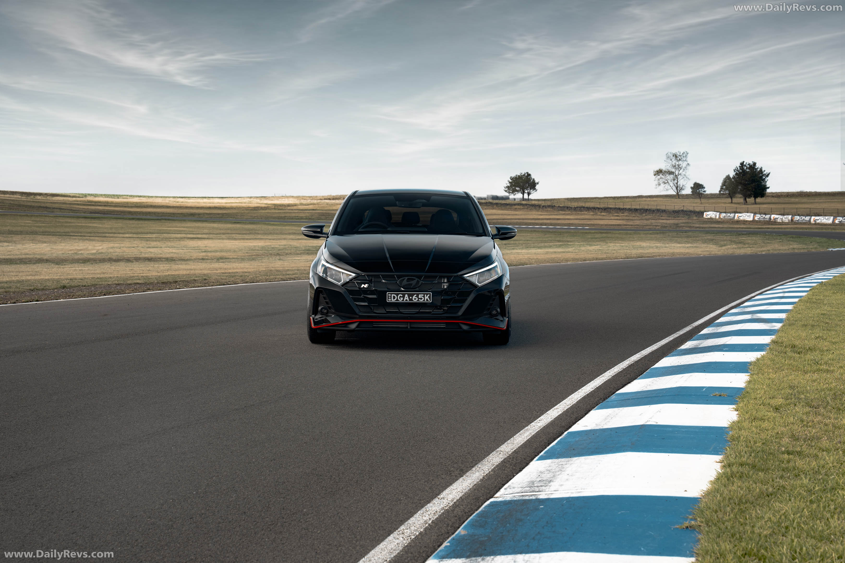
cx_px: 422
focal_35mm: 51
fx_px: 1197
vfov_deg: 26.5
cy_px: 282
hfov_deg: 38.9
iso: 100
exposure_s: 1/30
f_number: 8
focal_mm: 51
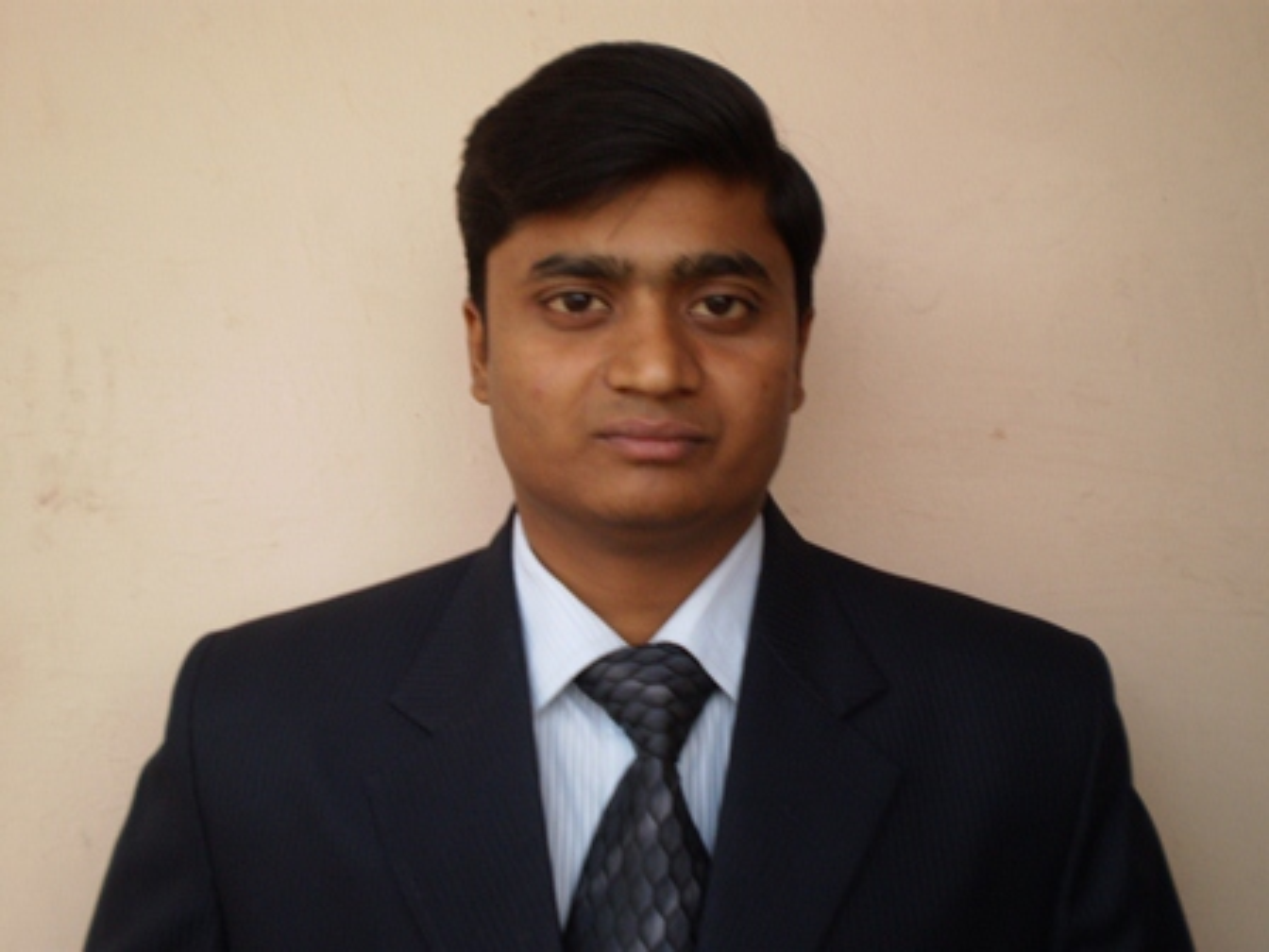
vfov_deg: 34.3
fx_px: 1540
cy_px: 476
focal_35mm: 42
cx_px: 634
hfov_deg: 44.8
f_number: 3.5
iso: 125
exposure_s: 1/15
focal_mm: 7.4
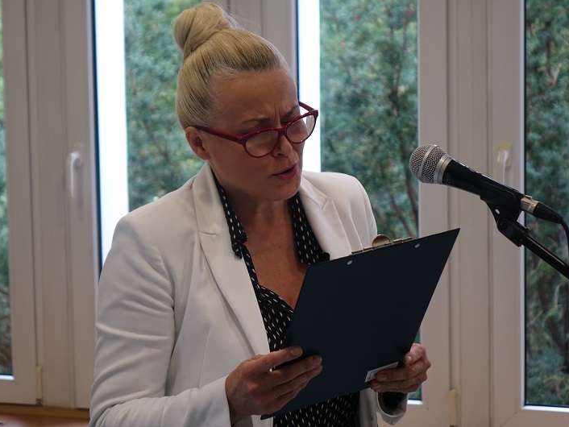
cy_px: 213
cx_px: 287
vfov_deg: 15.1
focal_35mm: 98
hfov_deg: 20.0
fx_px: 1611
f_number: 2.8
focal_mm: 32.83
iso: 500
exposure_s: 1/100
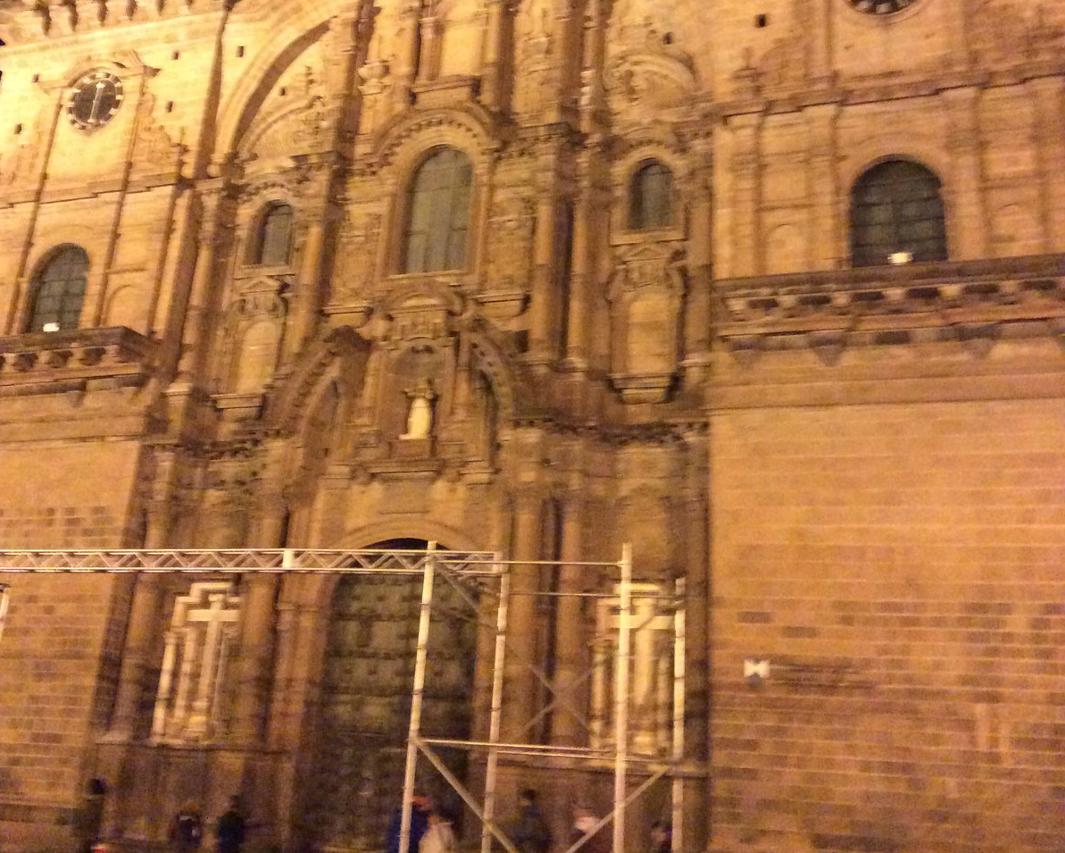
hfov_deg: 43.8
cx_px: 531
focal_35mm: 42
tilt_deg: +24.8
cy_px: 233
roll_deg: -4.8
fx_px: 1324
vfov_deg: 35.1
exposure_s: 1/15
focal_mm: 3.3
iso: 640
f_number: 2.4
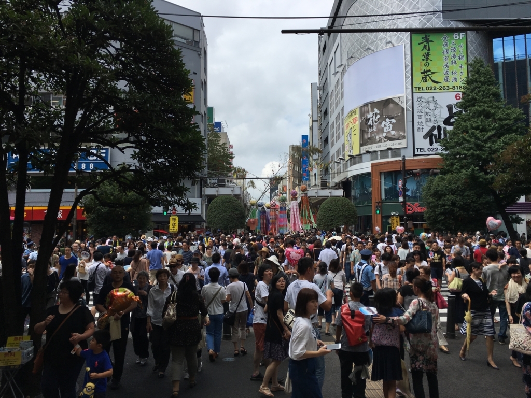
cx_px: 266
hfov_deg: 61.7
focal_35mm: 29
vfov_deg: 48.2
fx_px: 445
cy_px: 199
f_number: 2.2
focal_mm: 4.15
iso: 25
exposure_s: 1/1508
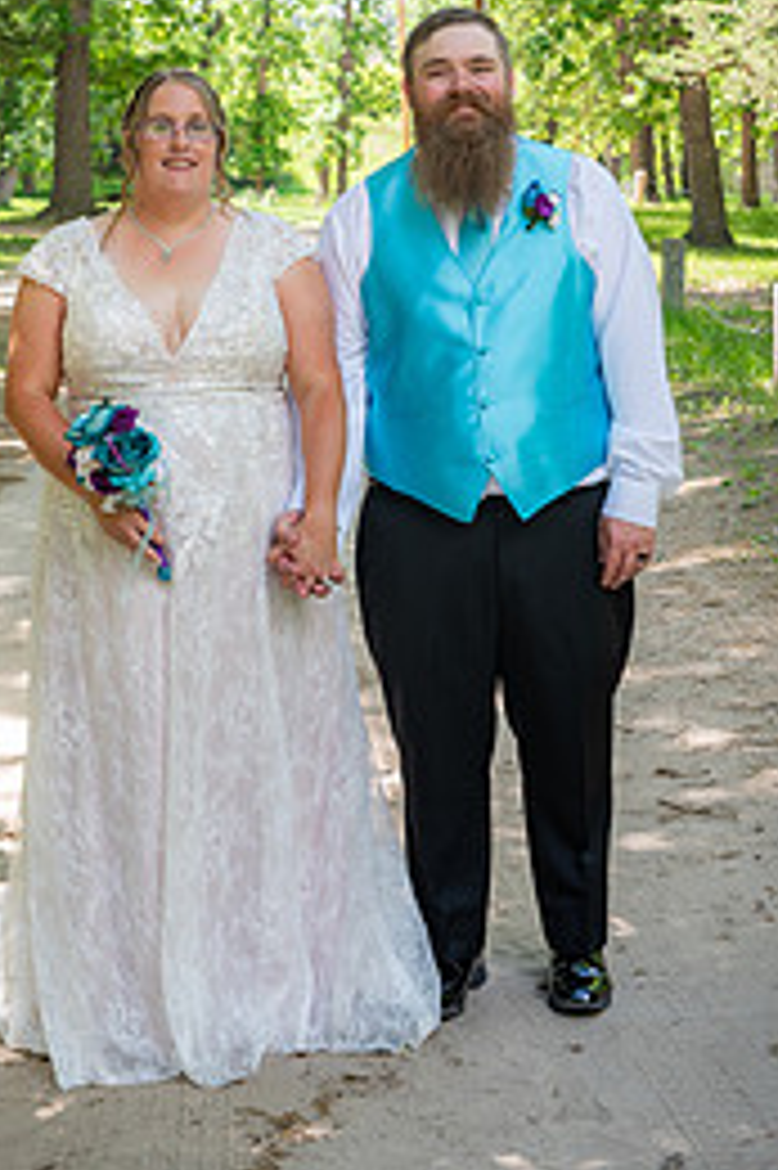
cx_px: 238
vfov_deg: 25.7
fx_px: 2532
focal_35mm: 78
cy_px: 315
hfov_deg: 17.4
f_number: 4
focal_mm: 45
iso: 200
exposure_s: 1/160
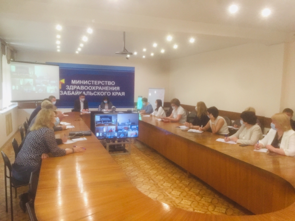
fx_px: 247
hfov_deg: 61.7
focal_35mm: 29
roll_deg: -1.9
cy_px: 110
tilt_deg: -3.4
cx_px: 148
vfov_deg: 48.2
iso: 250
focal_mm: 4.15
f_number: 2.2
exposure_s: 1/33
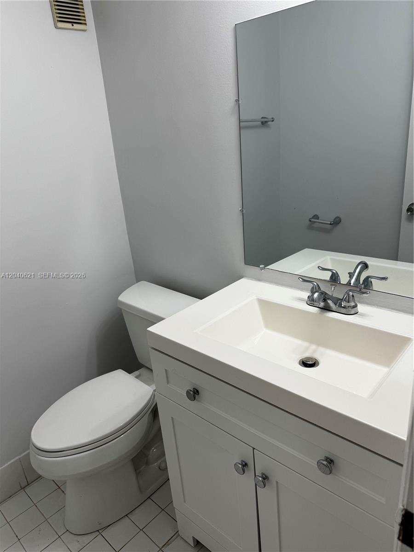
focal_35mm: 24
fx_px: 383
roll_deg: +5.4
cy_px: 276
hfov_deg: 56.8
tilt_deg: -21.0
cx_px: 207
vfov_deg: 71.6
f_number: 1.78
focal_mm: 6.76
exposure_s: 1/162
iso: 64
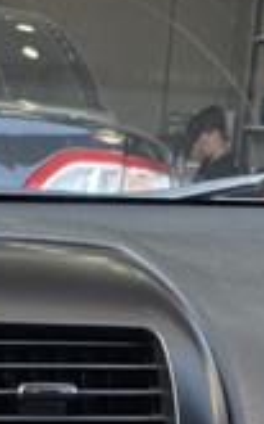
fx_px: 1025
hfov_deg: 14.0
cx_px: -97
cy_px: 646
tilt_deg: -25.4
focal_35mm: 89
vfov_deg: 20.0
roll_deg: +1.1
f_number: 1.8
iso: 50
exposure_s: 1/122
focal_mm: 4.25
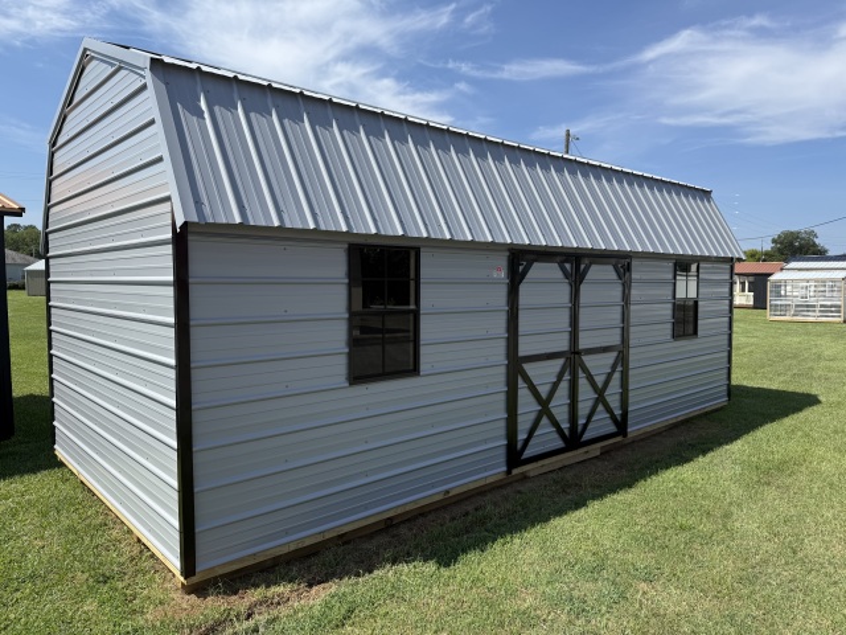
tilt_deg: -4.0
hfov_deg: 71.6
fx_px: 587
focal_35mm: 24
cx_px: 423
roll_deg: -1.1
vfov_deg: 56.8
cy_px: 318
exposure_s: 1/4405
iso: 80
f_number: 1.78
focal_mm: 6.76
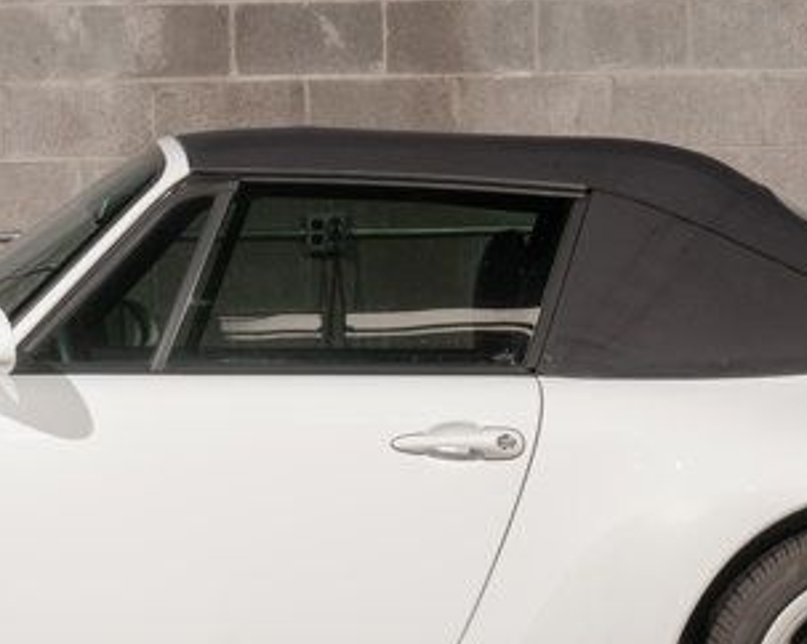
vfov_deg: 8.6
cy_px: 266
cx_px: 249
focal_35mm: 179
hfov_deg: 10.8
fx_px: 4272
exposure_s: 1/60
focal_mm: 50
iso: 250
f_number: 7.1
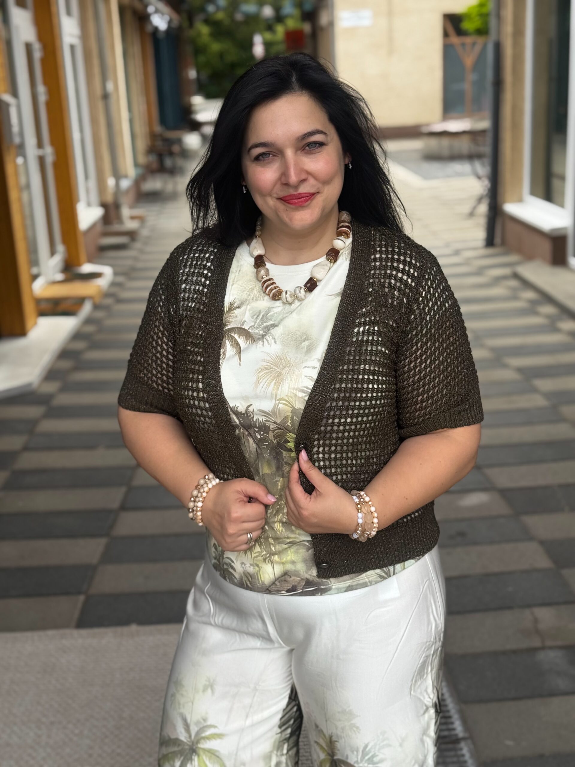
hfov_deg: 30.3
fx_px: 1063
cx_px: 288
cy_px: 384
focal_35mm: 48
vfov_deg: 39.7
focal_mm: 6.76
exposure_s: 1/1238
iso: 64
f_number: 1.78
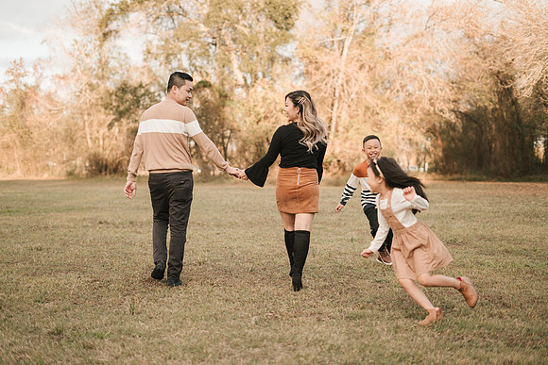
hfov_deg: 39.6
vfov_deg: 27.0
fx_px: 761
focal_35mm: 50
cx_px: 274
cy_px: 182
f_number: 2
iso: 200
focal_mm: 50
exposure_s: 1/1000
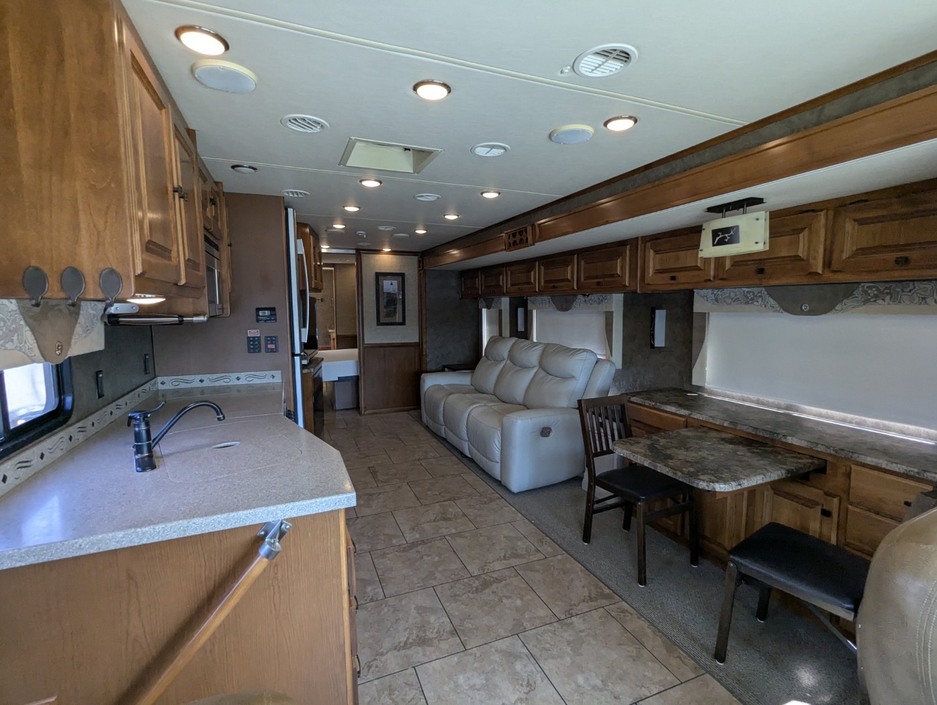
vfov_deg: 78.2
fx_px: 434
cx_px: 468
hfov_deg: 94.4
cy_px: 352
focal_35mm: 16
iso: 241
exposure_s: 1/174
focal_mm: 2.35
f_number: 2.2
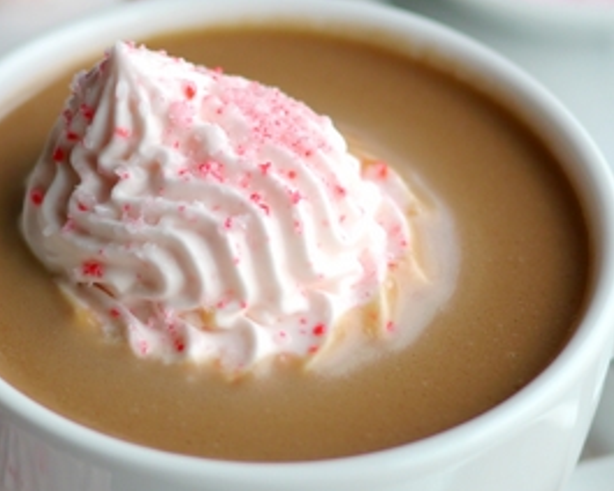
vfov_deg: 14.5
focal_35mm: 106
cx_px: 265
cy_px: 271
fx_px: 1926
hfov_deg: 18.1
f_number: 2
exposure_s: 1/320
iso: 100
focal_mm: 25
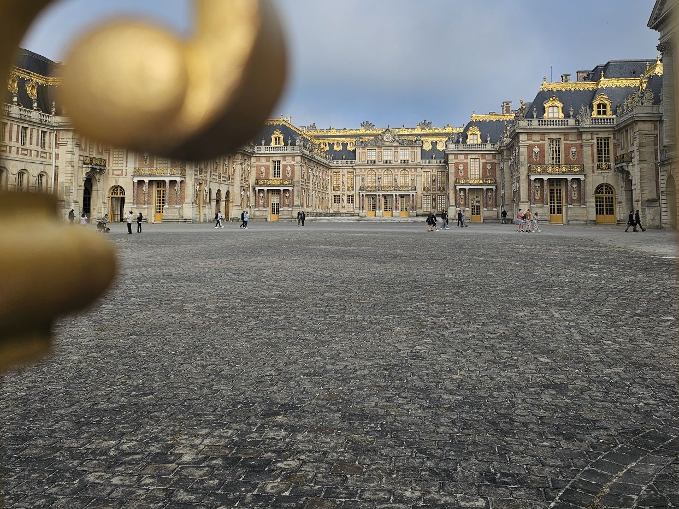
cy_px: 153
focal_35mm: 37
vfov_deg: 38.0
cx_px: 345
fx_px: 726
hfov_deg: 50.1
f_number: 1.7
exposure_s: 1/852
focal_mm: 6.3
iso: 10
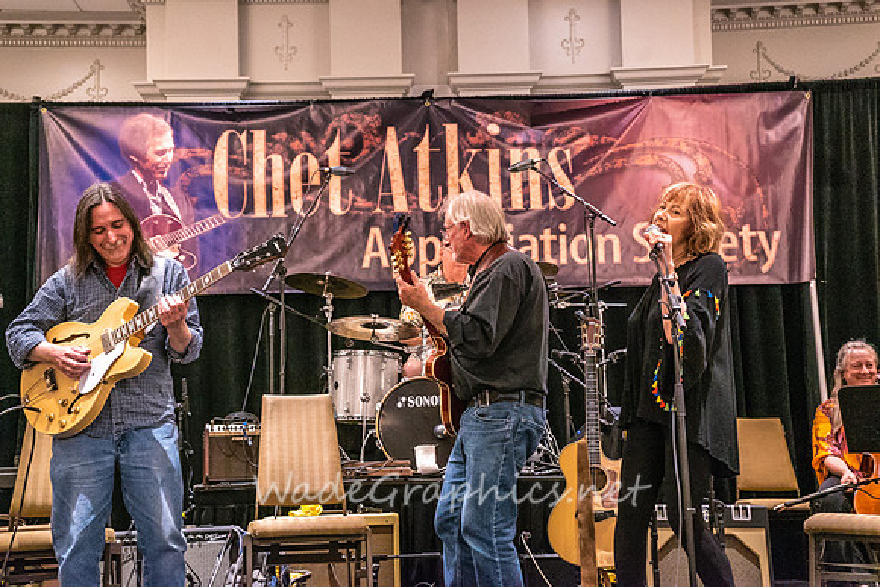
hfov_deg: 32.9
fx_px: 1491
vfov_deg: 22.3
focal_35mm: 61
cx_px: 418
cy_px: 279
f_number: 5.6
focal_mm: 58
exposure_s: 1/160
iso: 8000
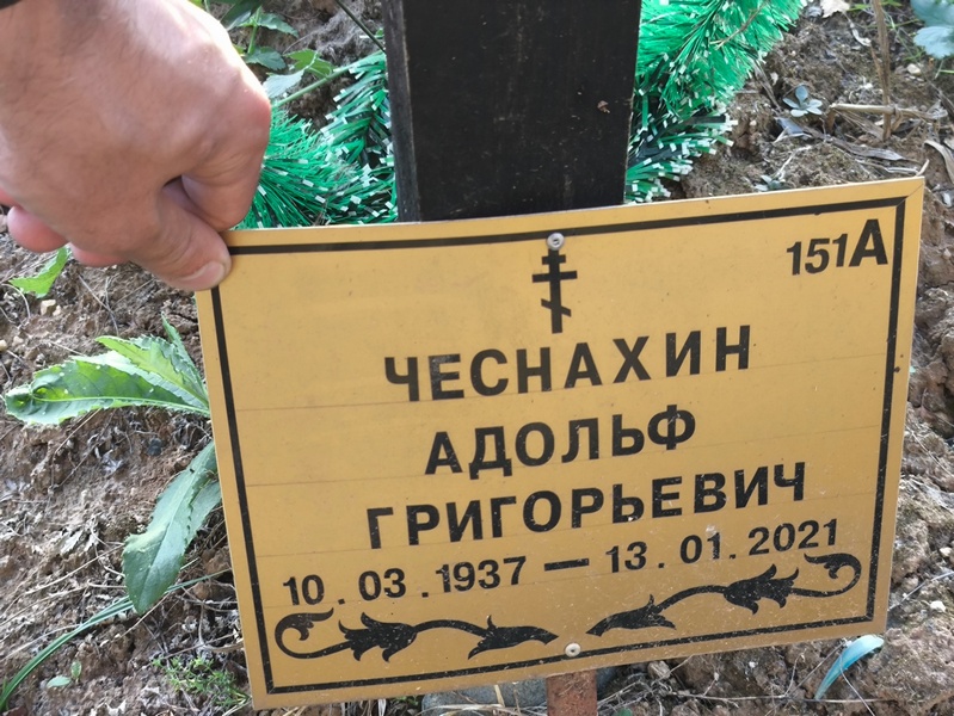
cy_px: 358
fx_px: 1379
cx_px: 477
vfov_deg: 29.1
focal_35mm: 50
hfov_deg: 38.2
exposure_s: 1/60
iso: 100
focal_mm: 4.71
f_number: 1.7
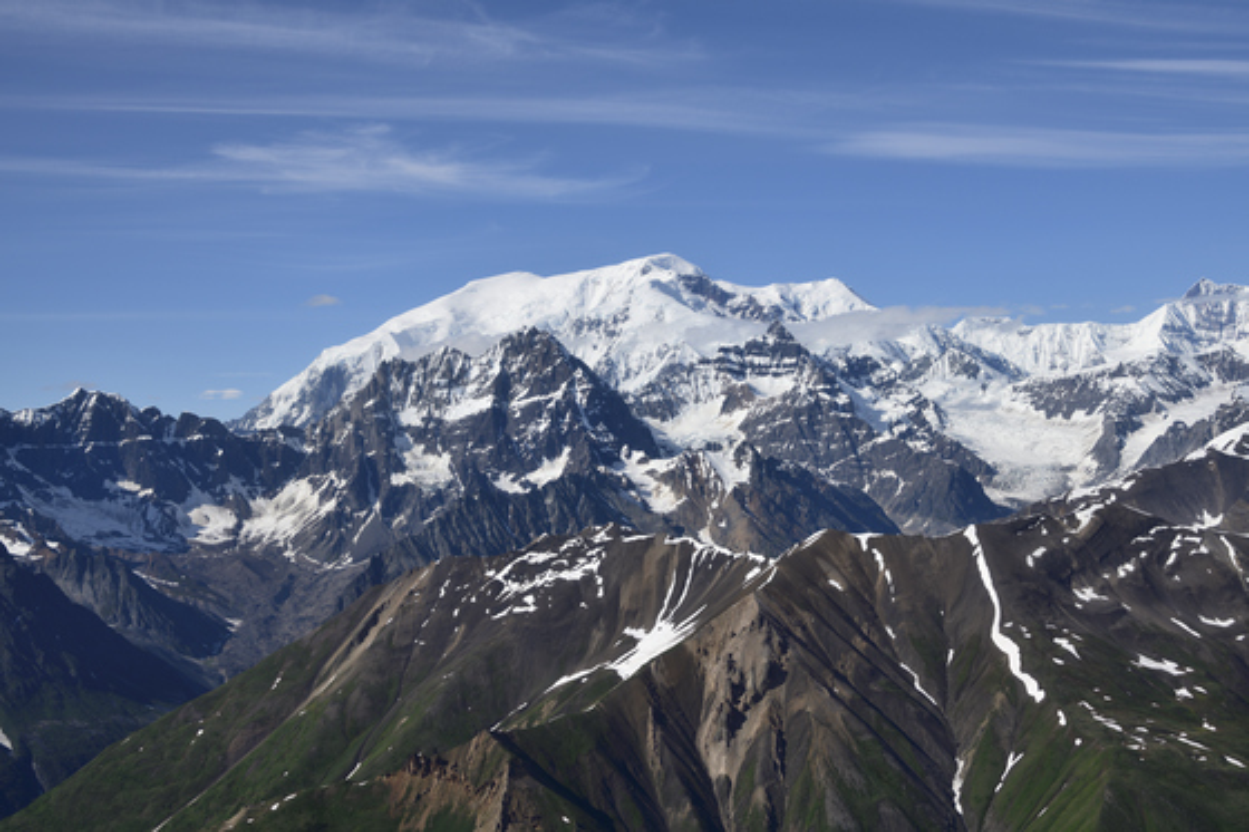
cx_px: 624
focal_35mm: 48
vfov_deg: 28.1
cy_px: 416
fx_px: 1665
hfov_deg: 41.1
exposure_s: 1/250
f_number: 11
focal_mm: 48
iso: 64
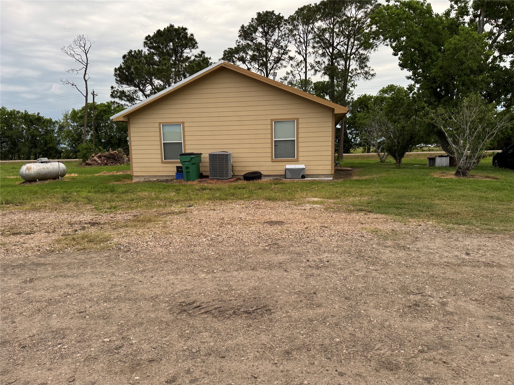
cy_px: 192
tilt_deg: -6.6
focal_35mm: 24
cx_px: 257
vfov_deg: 56.8
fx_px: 356
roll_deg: +2.1
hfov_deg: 71.6
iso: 250
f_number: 1.78
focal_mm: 6.76
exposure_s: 1/60
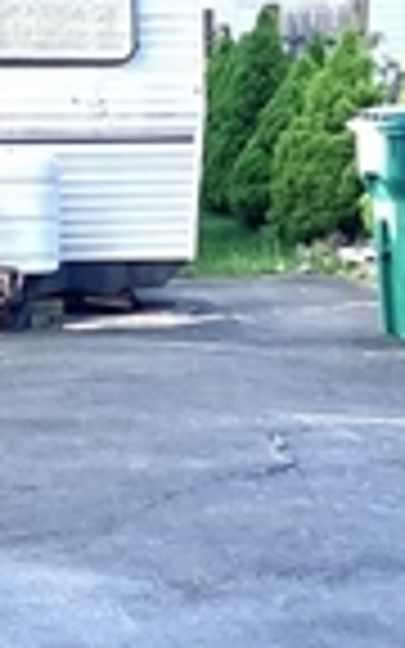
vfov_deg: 13.2
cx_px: 202
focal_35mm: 158
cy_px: 351
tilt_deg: -4.9
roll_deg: -1.5
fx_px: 2790
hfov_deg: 8.3
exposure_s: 1/762
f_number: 1.8
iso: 32
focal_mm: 3.99
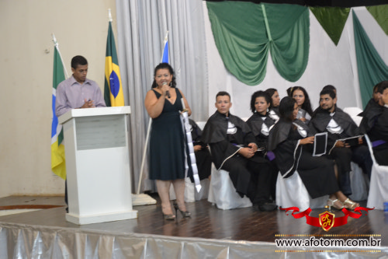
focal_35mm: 78
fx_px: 840
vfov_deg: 17.5
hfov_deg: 26.0
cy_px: 130
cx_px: 194
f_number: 5
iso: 3200
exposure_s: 1/15
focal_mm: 52
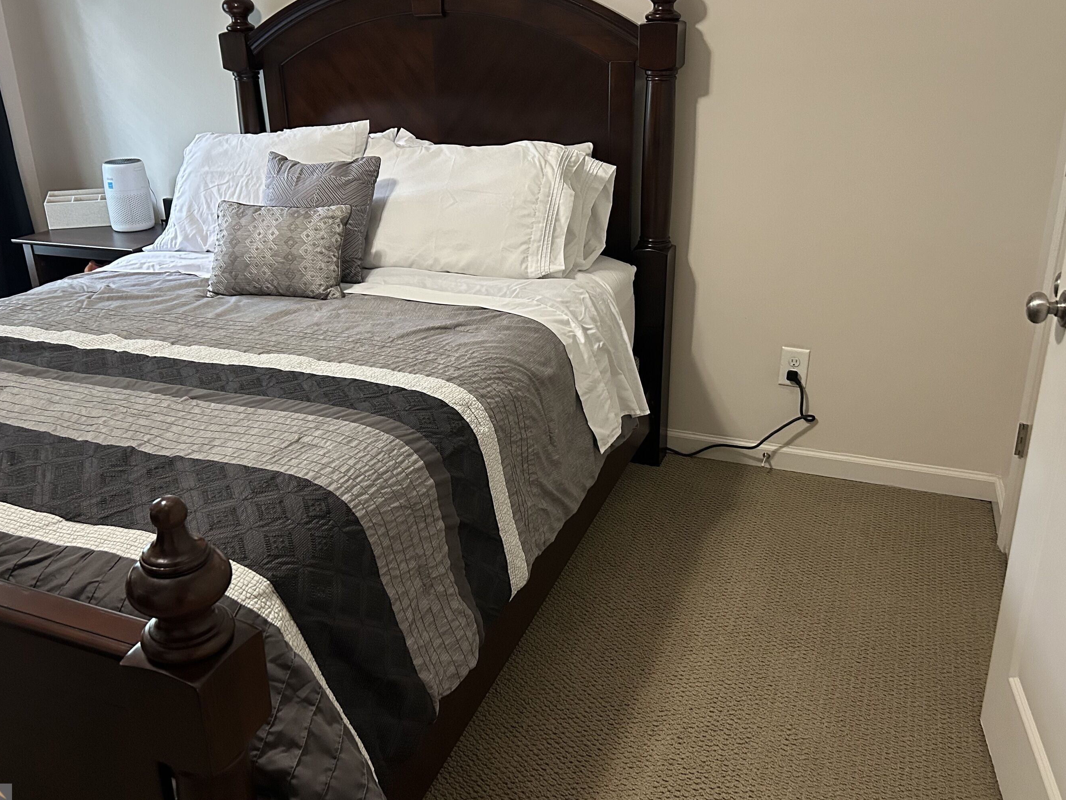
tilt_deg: -20.3
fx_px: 924
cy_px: 368
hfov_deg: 59.9
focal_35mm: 30
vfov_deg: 46.8
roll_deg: +1.5
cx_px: 489
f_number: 1.5
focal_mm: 5.7
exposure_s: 1/60
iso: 500
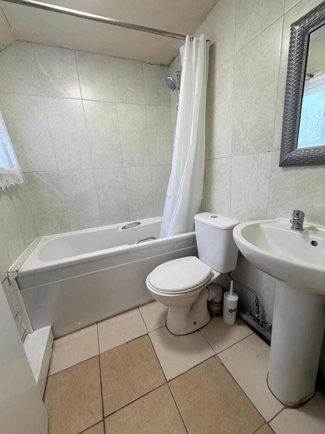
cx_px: 162
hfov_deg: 85.7
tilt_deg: -14.3
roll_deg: +3.1
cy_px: 217
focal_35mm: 14
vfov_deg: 102.1
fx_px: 175
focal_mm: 2.22
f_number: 2.2
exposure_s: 1/100
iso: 125
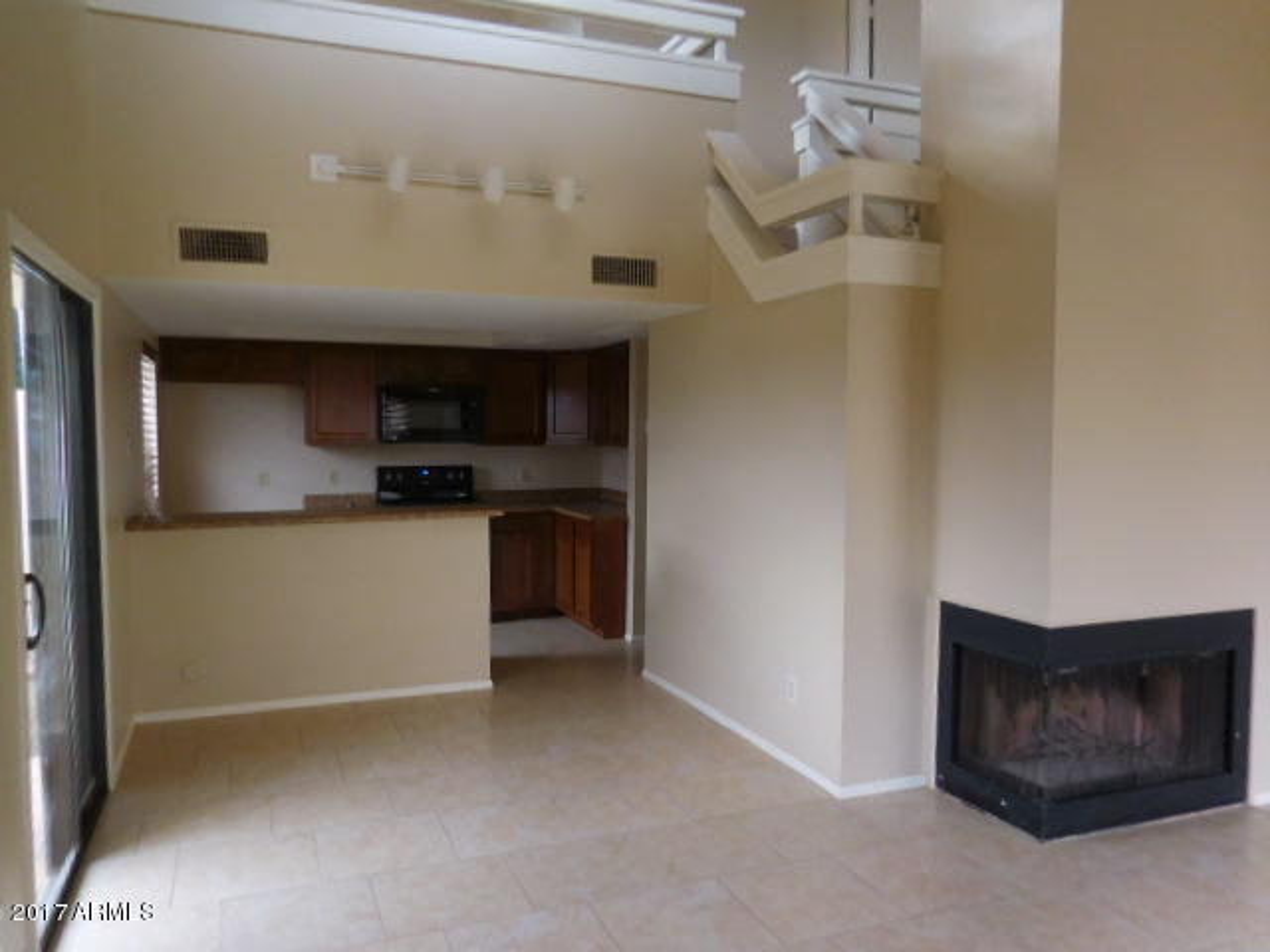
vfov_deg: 54.9
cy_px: 476
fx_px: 917
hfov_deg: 69.4
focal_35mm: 25
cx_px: 635
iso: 180
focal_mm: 4.5
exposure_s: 1/30
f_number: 3.3
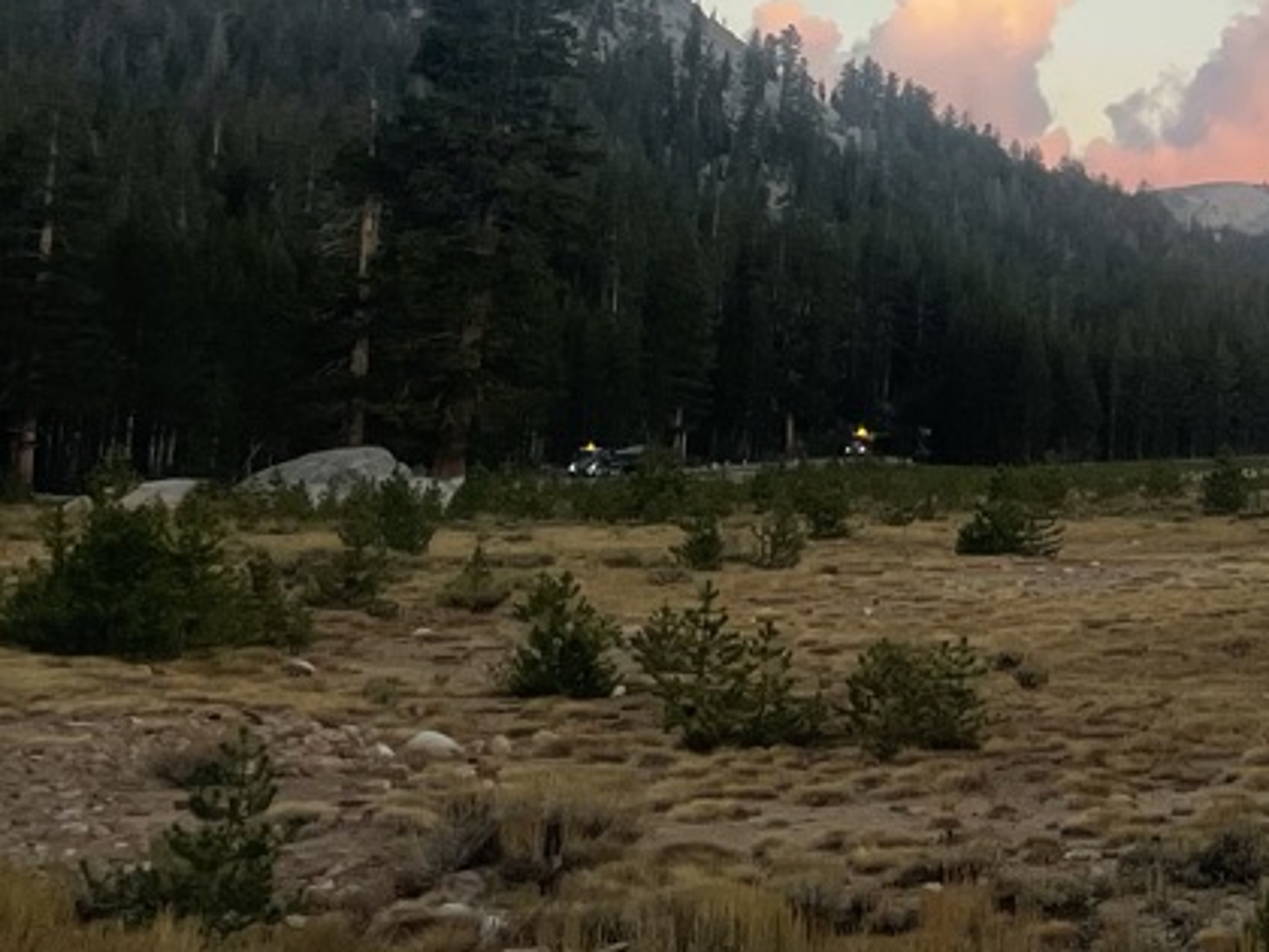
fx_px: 3629
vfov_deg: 14.3
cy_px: -299
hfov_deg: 17.1
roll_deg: +1.7
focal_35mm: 99
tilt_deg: +11.5
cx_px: 2103
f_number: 1.6
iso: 32
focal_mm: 4.2
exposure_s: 1/319
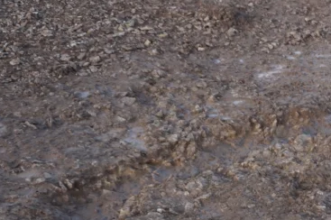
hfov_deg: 26.3
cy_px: 257
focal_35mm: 67
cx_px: 411
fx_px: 615
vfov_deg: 19.2
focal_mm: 16
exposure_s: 1/160
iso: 160
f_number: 4
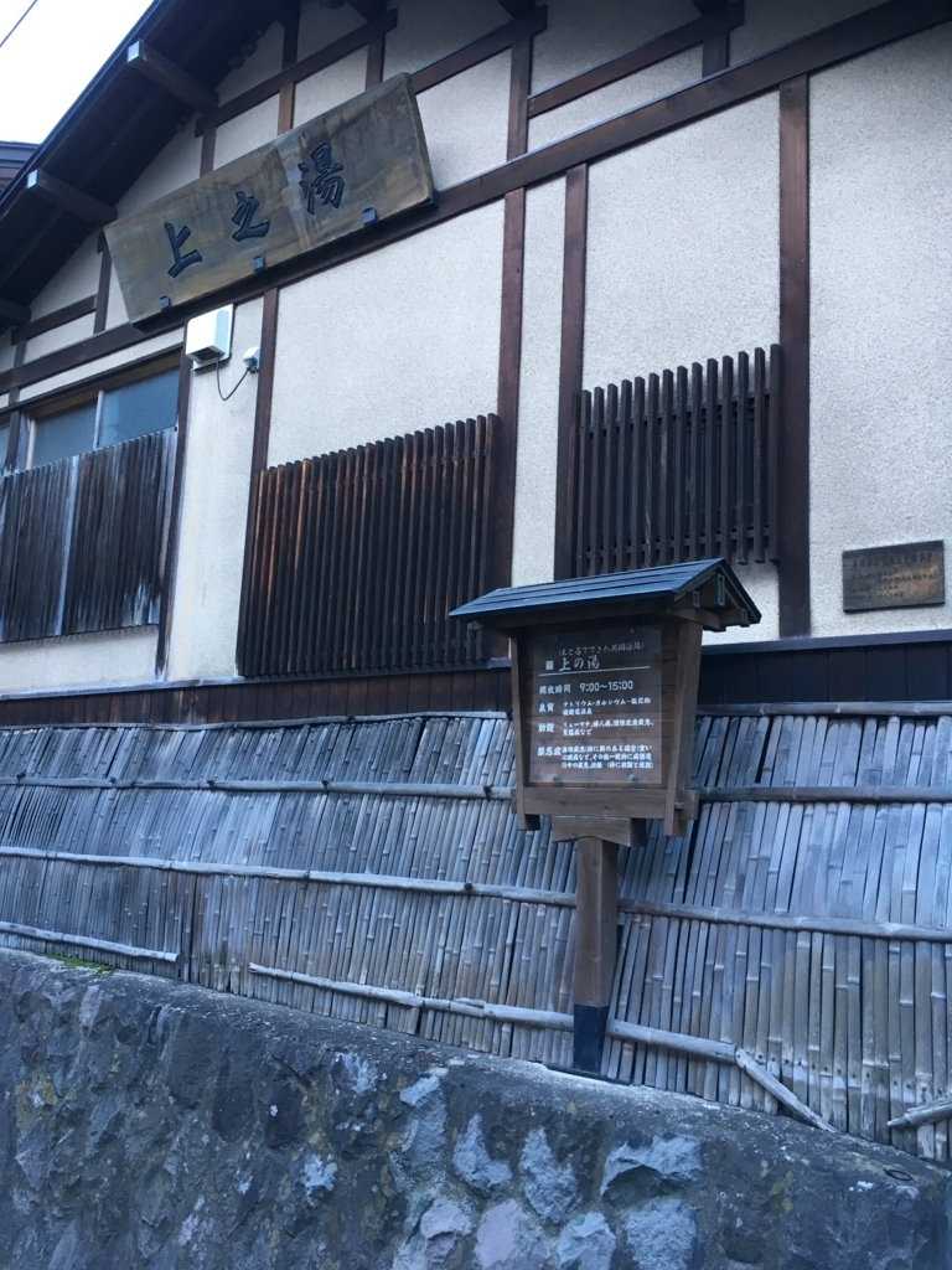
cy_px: 635
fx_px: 1063
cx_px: 476
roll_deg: -0.5
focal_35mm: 29
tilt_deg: +8.3
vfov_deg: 61.7
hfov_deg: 48.2
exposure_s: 1/30
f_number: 2.2
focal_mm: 4.15
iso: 32
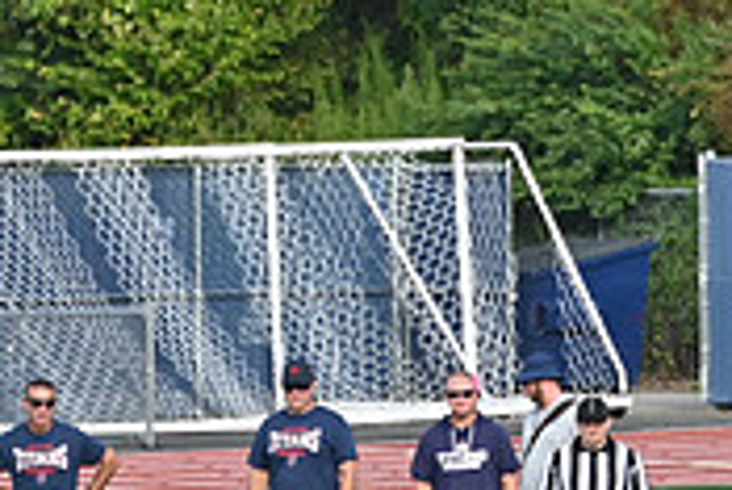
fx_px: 13594
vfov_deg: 2.1
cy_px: 563
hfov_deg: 3.1
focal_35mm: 668
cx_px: 912
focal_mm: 135
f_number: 5.6
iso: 280
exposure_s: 1/800
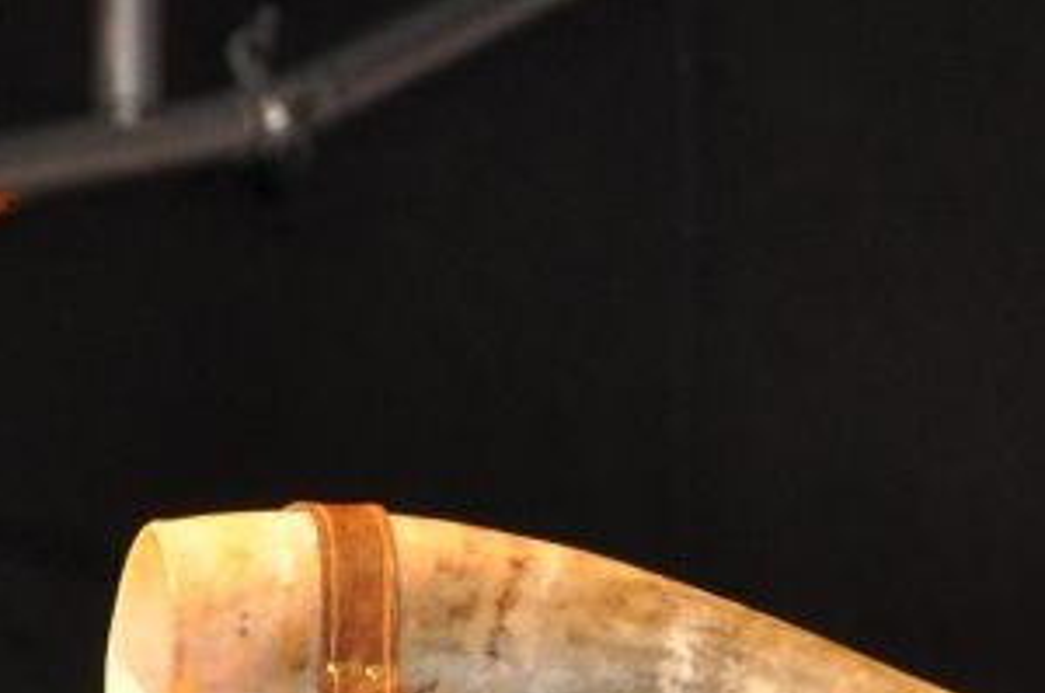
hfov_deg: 3.8
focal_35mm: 538
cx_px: 1442
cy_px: 986
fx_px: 15583
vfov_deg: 2.5
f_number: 5.3
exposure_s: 1/60
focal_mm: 105
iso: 800
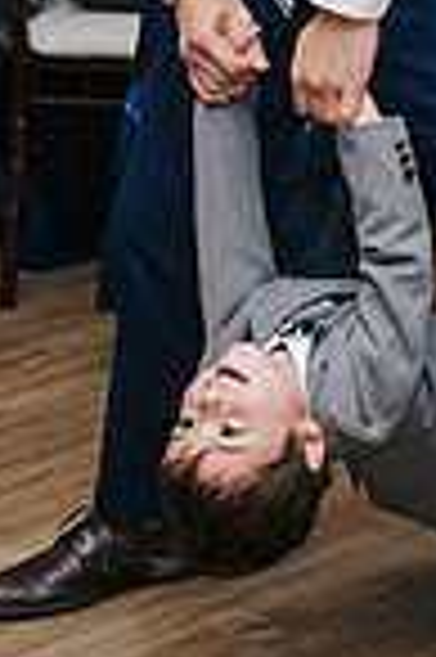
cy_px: 36
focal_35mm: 162
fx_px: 2950
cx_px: 359
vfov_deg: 12.6
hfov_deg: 8.4
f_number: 3.2
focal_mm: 35
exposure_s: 1/200
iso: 800
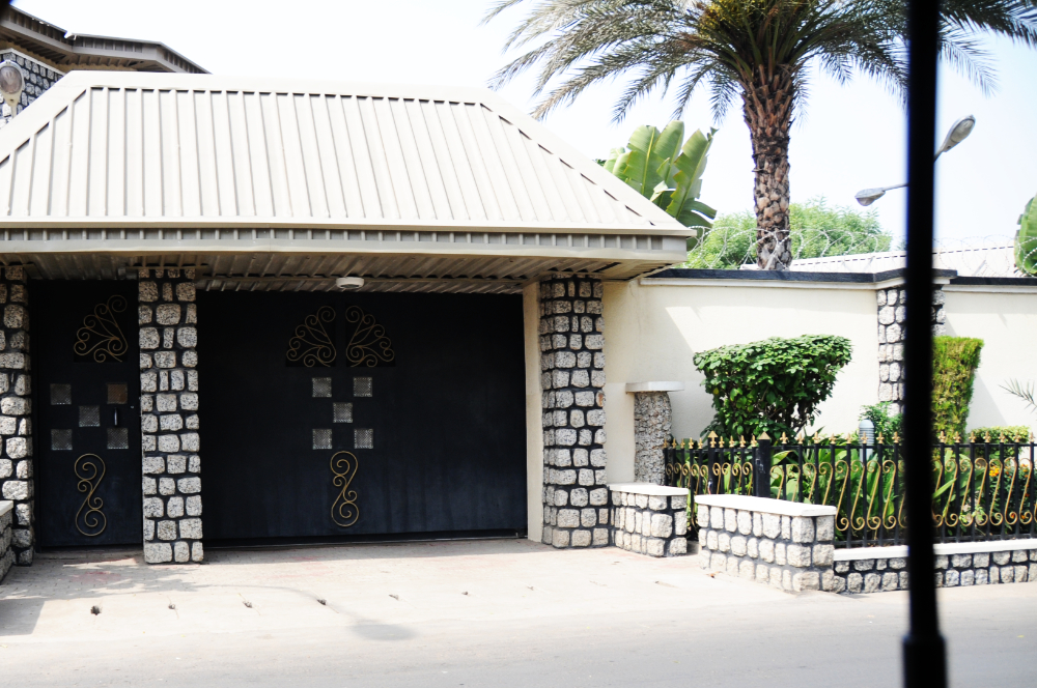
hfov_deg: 67.4
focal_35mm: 27
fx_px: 777
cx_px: 518
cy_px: 344
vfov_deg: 47.8
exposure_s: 1/1000
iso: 250
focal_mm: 18
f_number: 3.5
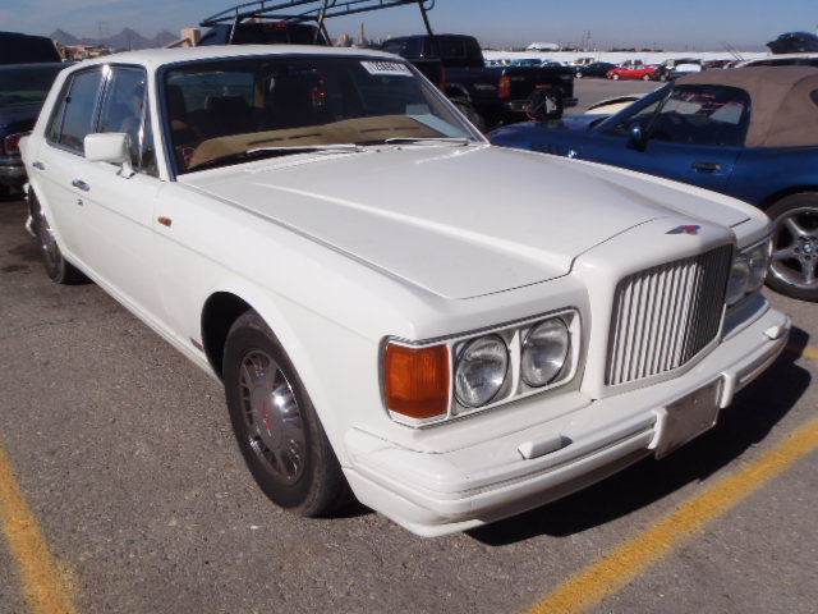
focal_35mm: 28
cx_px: 409
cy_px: 307
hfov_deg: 63.4
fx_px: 662
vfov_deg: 49.7
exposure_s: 1/1000
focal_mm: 5
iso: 80
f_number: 5.6
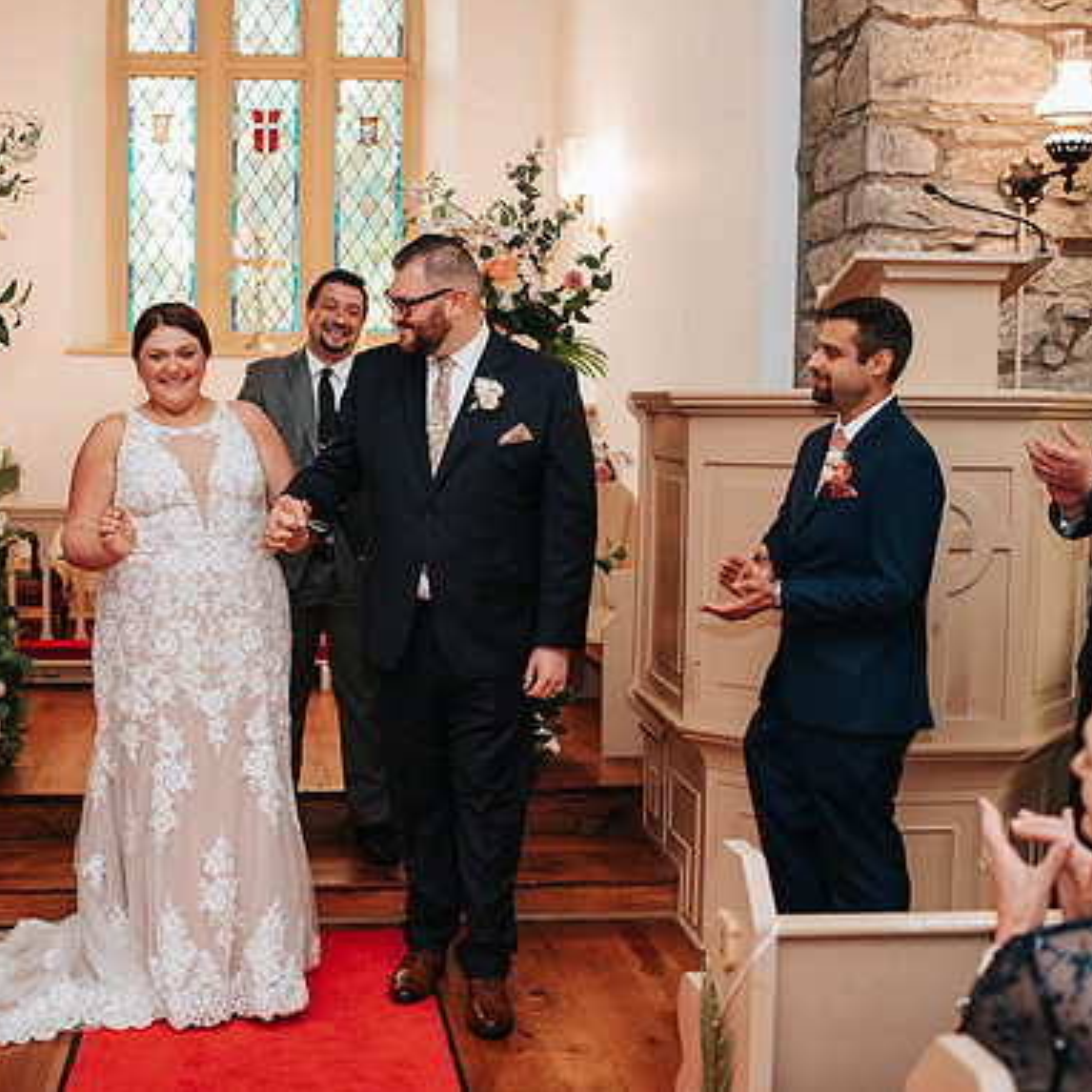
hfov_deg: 35.0
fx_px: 1713
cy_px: 542
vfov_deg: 35.4
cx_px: 361
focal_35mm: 48
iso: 1000
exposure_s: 1/200
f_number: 2.8
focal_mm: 35
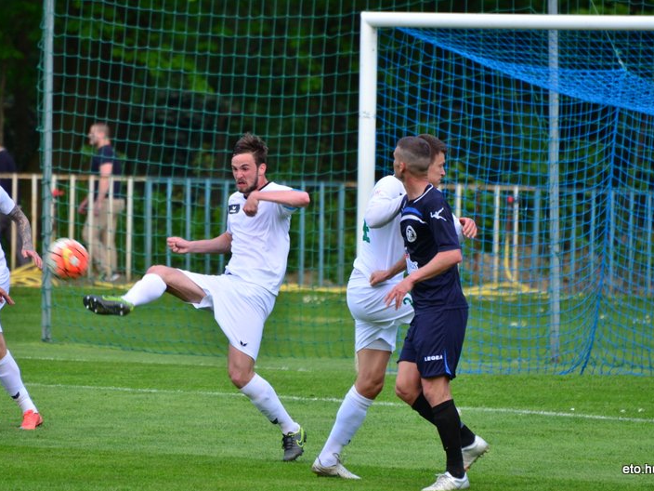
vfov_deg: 3.0
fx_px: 9276
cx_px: 307
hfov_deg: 4.0
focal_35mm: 491
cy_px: 246
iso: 640
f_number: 5.6
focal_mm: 300
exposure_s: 1/500
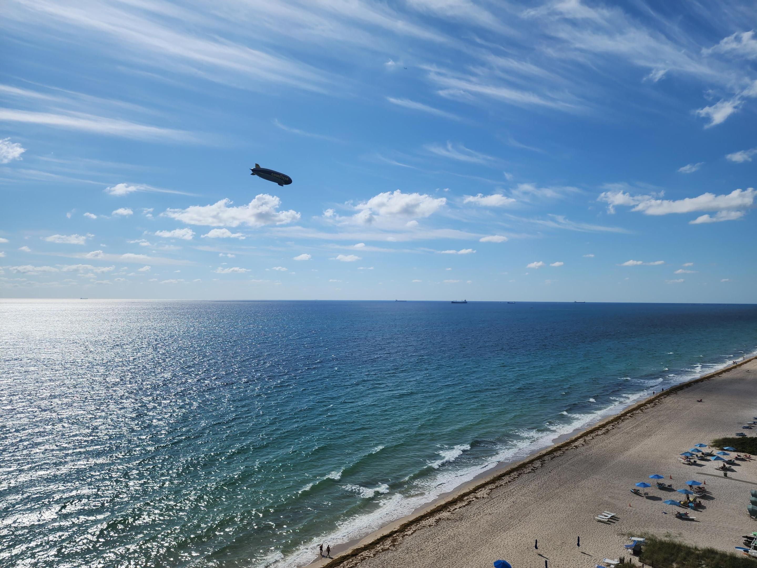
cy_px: 284
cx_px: 378
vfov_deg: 58.9
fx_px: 503
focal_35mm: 23
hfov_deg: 73.9
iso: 12
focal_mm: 6.4
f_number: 1.8
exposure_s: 1/3059
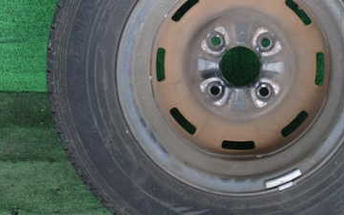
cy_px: 63
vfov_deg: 17.8
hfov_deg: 28.0
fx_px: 684
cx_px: 241
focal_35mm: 73
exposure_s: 1/125
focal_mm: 7.31
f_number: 2.8
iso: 1000
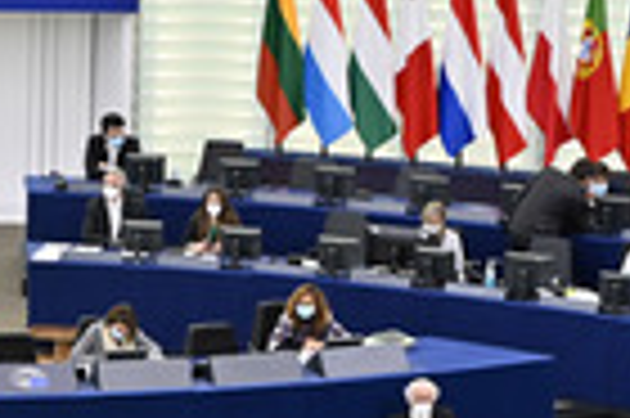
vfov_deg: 4.7
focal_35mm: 289
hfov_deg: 7.1
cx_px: -104
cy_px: 405
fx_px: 5052
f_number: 2.8
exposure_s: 1/320
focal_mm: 90
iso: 1000
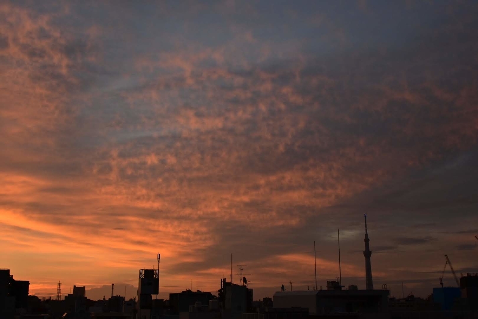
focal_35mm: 40
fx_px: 538
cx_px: 239
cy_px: 160
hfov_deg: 47.9
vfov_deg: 33.0
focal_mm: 27
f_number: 10
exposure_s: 1/160
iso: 320
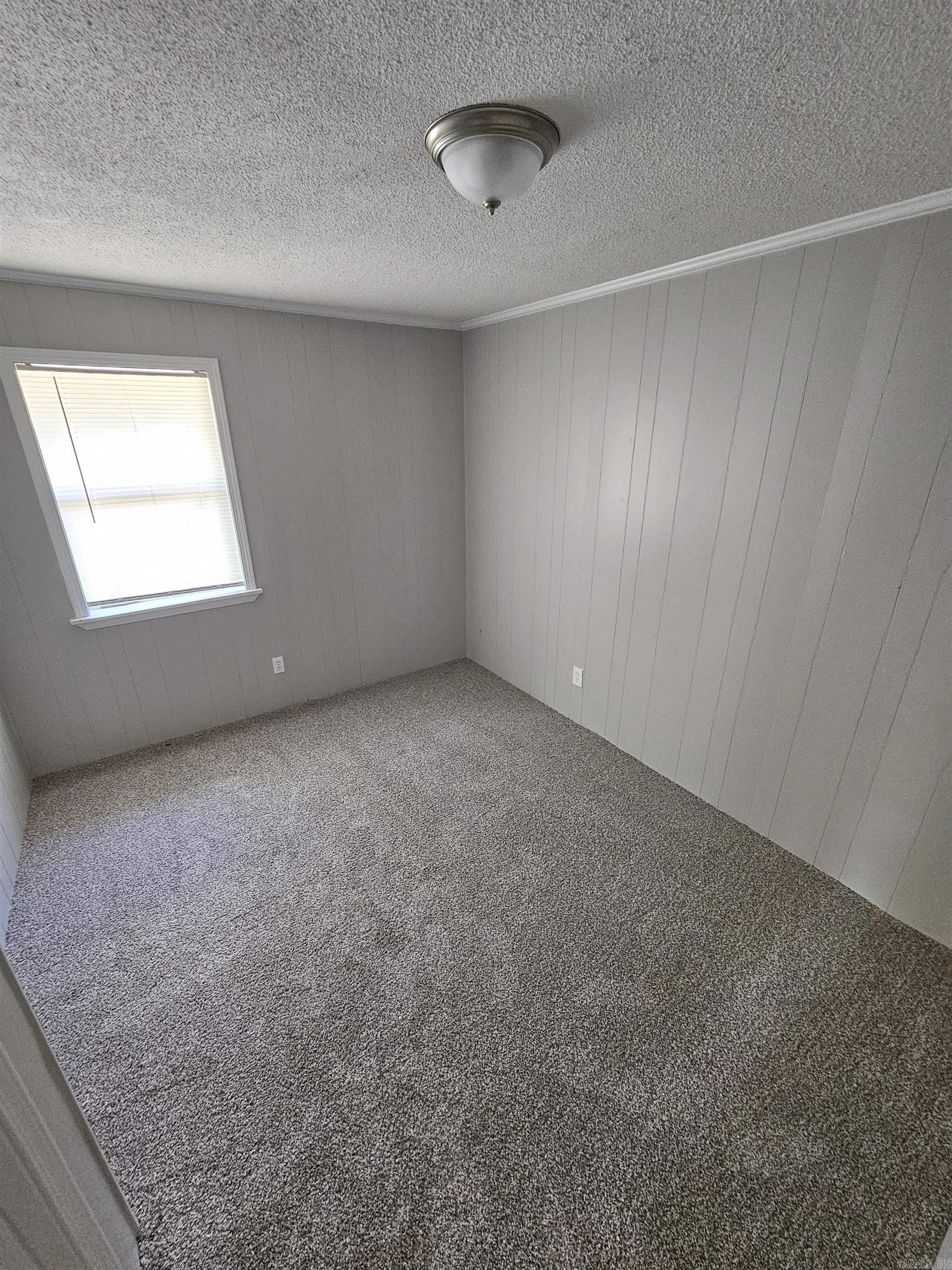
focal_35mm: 13
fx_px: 477
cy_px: 635
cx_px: 476
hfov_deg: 89.9
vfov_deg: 106.2
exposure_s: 1/24
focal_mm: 2.2
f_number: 2.2
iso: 640
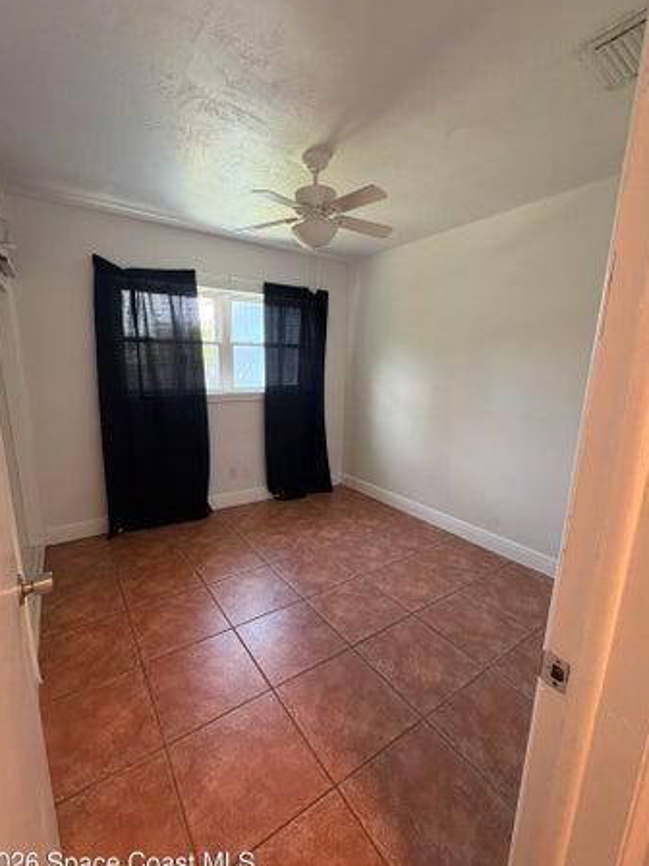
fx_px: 375
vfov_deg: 98.2
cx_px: 307
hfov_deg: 81.7
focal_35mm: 15
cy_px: 441
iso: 320
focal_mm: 2.22
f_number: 2.2
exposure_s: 1/60
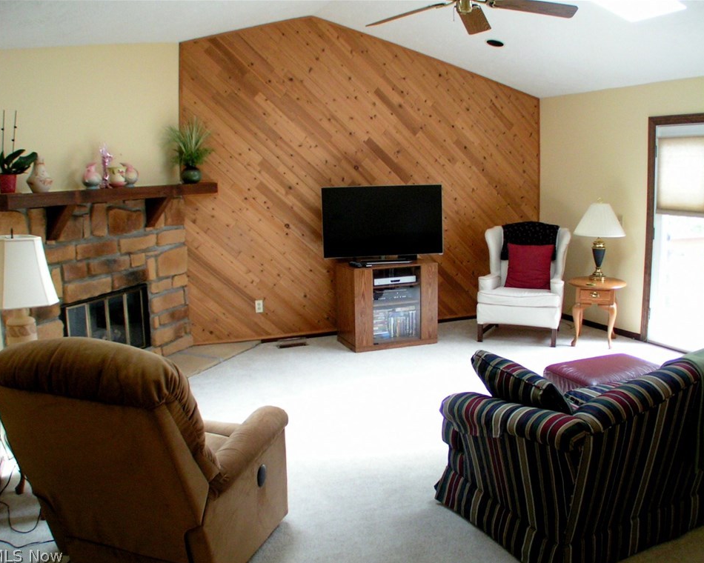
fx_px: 833
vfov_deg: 37.3
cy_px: 284
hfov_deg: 45.8
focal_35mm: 40
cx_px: 365
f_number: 2.8
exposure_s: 1/30
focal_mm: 5.8
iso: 200
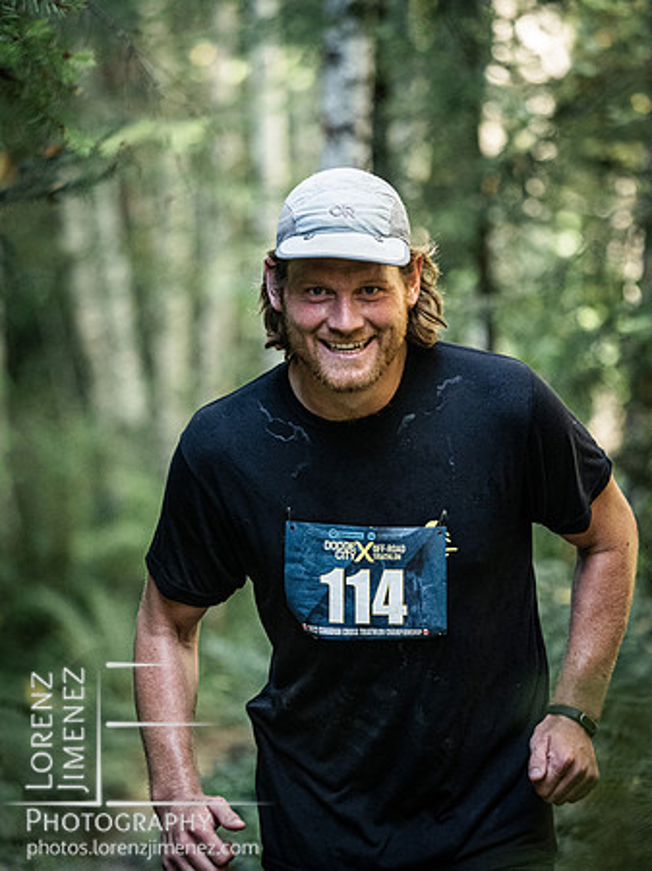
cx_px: 326
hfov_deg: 5.0
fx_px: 7541
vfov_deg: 6.6
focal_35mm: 300
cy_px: 436
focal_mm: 150
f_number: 2.8
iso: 3200
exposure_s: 1/500
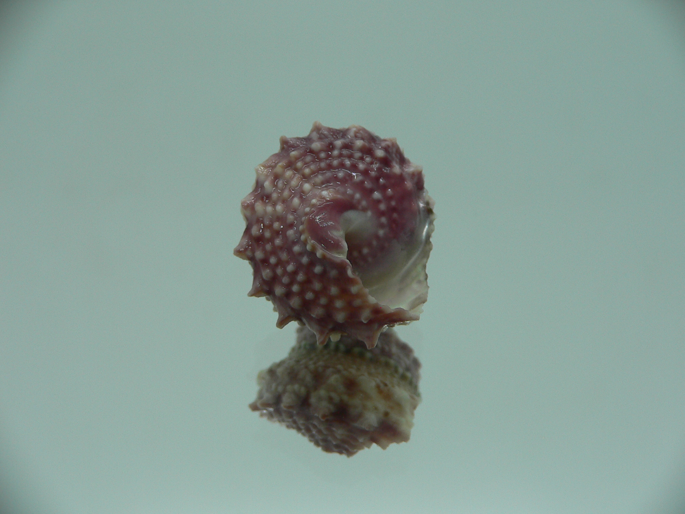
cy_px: 257
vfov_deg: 40.7
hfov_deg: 52.6
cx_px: 342
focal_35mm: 35
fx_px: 693
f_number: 2.8
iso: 80
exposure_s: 1/60
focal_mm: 4.6
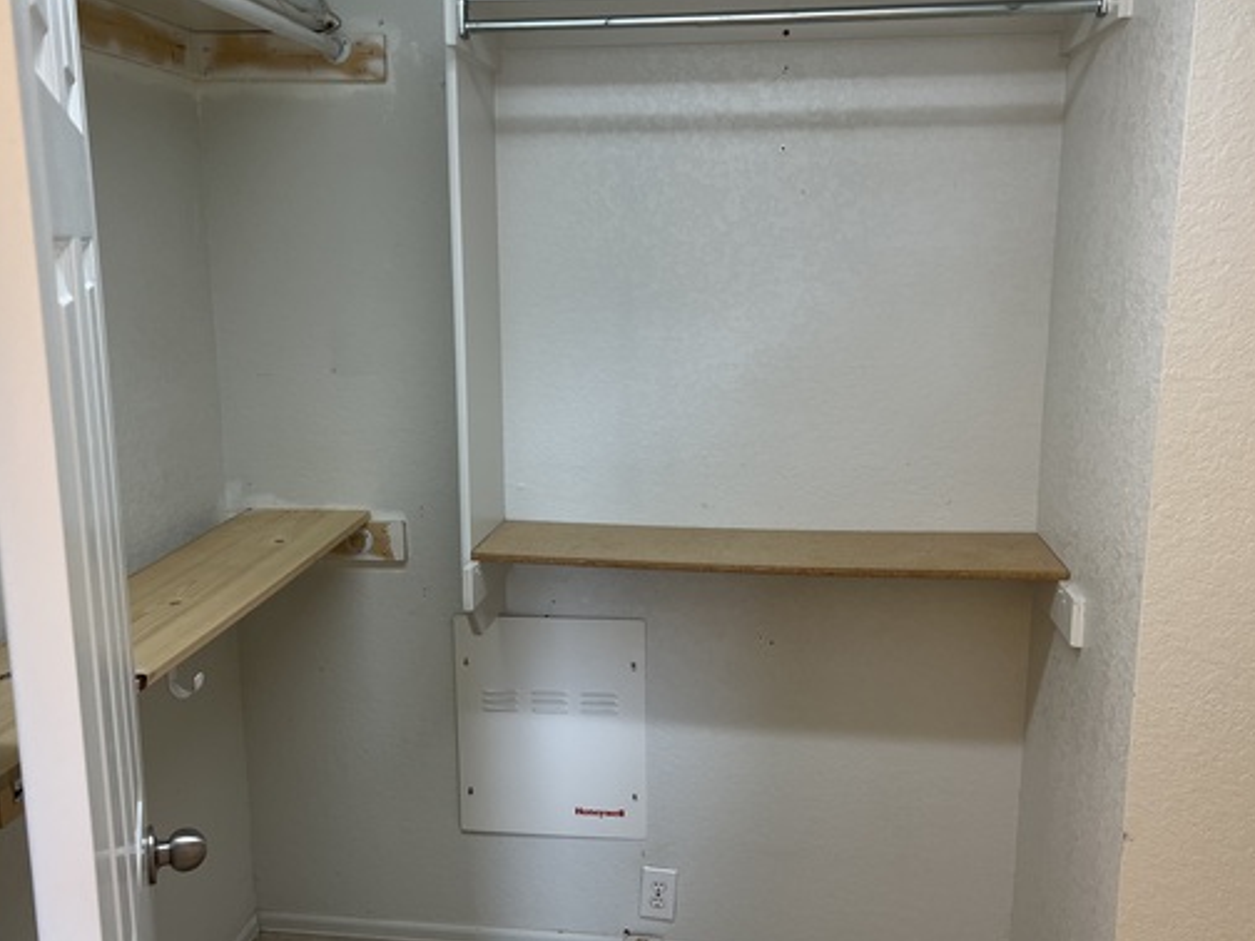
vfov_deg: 42.9
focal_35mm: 33
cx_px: 595
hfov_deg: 55.3
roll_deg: +0.1
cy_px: 483
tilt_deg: -11.4
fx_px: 1196
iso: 80
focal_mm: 5.7
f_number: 1.5
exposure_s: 1/60
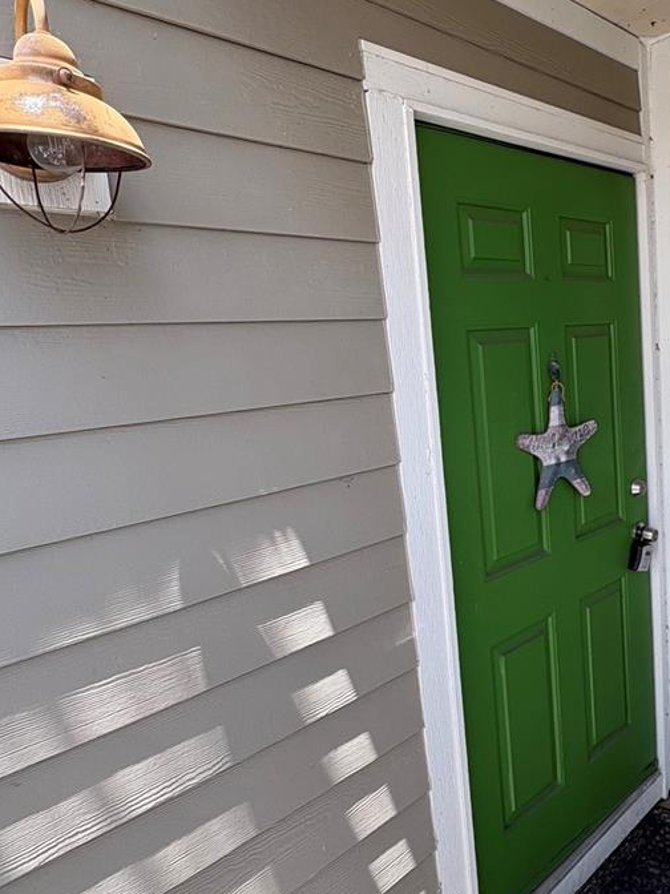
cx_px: 491
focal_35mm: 25
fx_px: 645
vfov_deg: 69.4
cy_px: 434
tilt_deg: -6.9
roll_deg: +4.1
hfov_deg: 52.8
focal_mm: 2.22
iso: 40
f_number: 2.2
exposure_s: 1/164
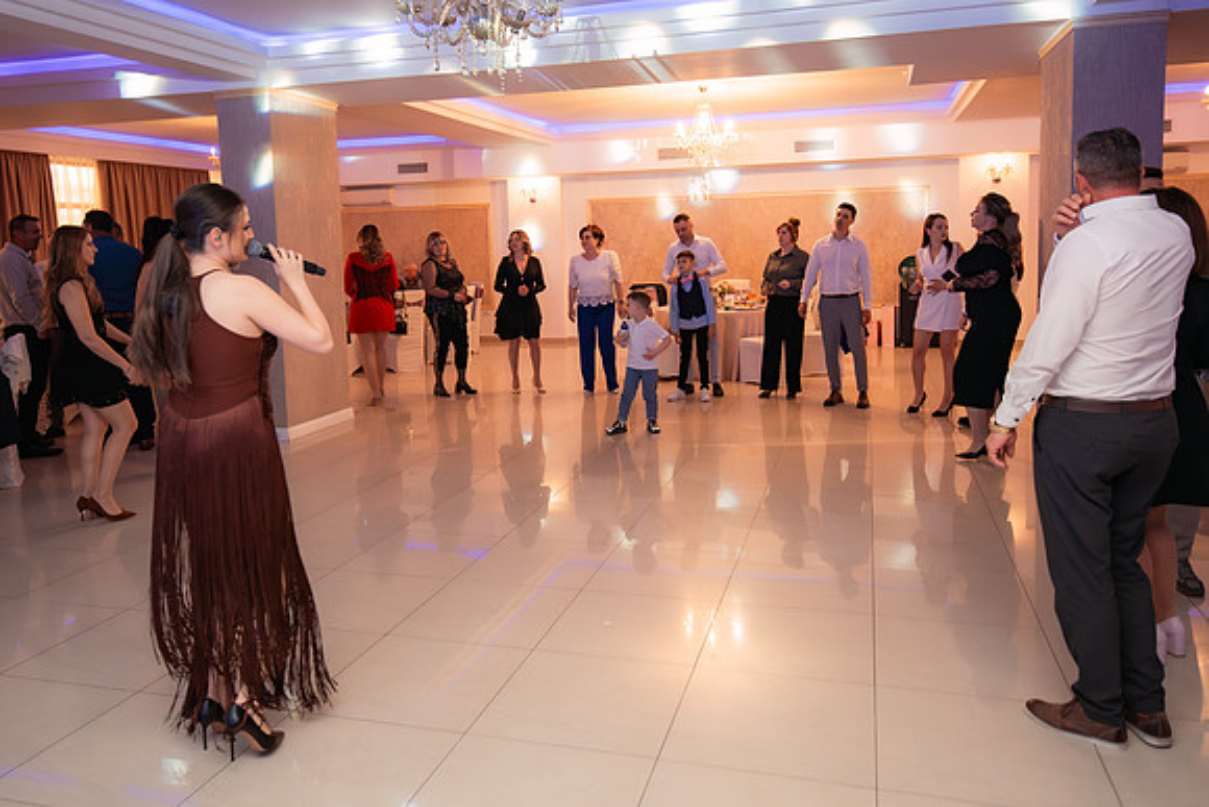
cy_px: 331
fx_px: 951
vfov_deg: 45.8
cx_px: 604
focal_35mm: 28
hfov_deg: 64.9
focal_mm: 24
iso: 1600
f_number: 2.8
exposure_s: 1/200
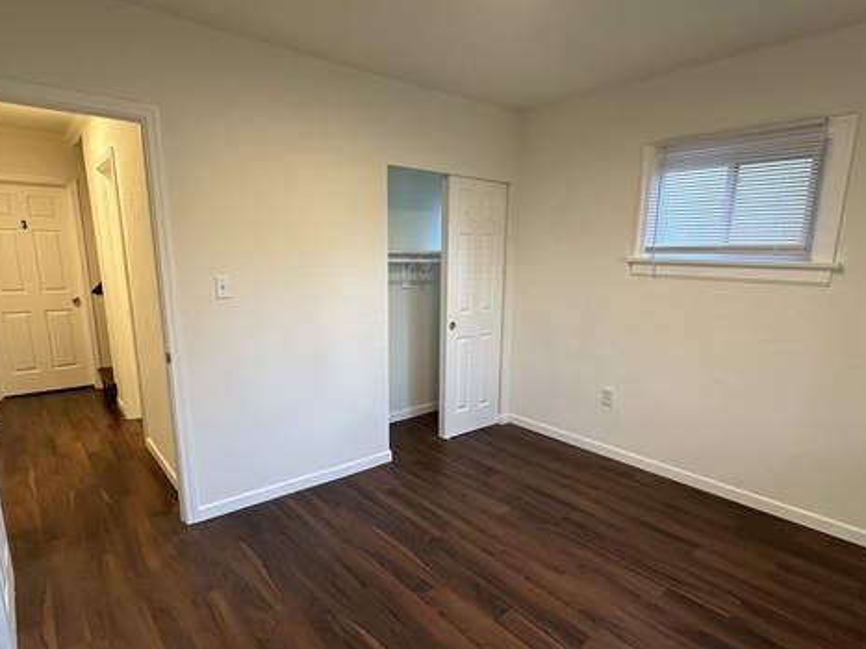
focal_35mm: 20
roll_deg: -1.3
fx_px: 500
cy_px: 358
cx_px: 442
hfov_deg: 81.7
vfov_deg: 65.8
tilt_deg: -12.1
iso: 200
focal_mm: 2.22
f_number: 2.2
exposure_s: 1/120
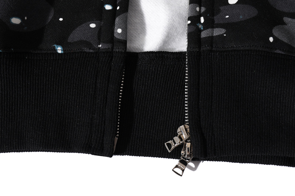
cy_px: 98
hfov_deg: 31.9
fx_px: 516
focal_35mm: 63
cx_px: 148
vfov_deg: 21.6
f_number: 9
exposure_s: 1/125
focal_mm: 42
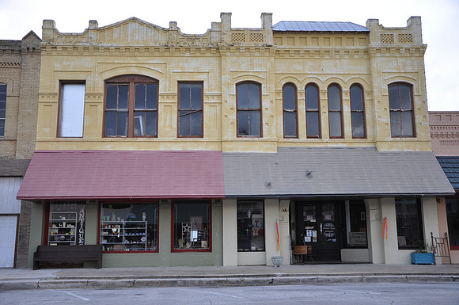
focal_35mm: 36
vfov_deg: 36.8
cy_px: 152
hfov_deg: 53.2
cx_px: 230
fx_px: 458
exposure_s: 1/100
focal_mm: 24
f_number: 5
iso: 400
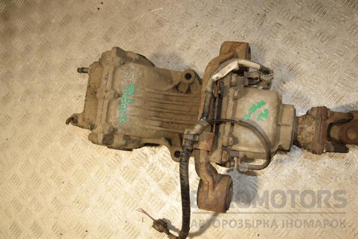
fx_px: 313
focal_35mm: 32
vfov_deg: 41.7
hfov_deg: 59.5
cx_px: 179
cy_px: 120
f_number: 5.6
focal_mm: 21
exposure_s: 1/200
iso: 800
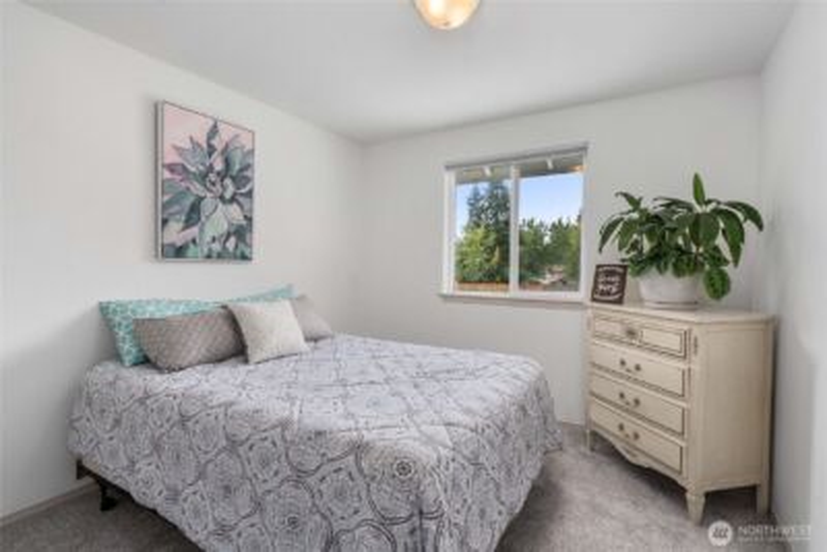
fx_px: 368
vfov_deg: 73.8
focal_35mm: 16
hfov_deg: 96.7
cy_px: 276
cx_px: 414
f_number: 7.1
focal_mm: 16
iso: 1000
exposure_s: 1/30
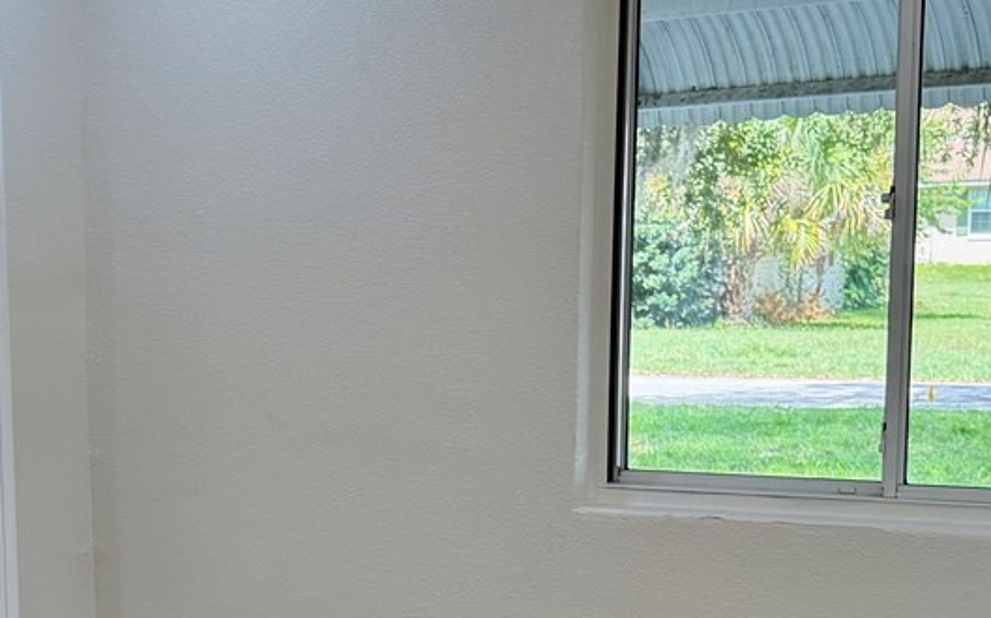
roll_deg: +0.9
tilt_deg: -8.9
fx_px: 2079
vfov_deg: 16.7
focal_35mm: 77
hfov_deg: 25.9
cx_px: 88
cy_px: 560
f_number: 1.78
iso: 125
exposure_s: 1/212
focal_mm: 6.76
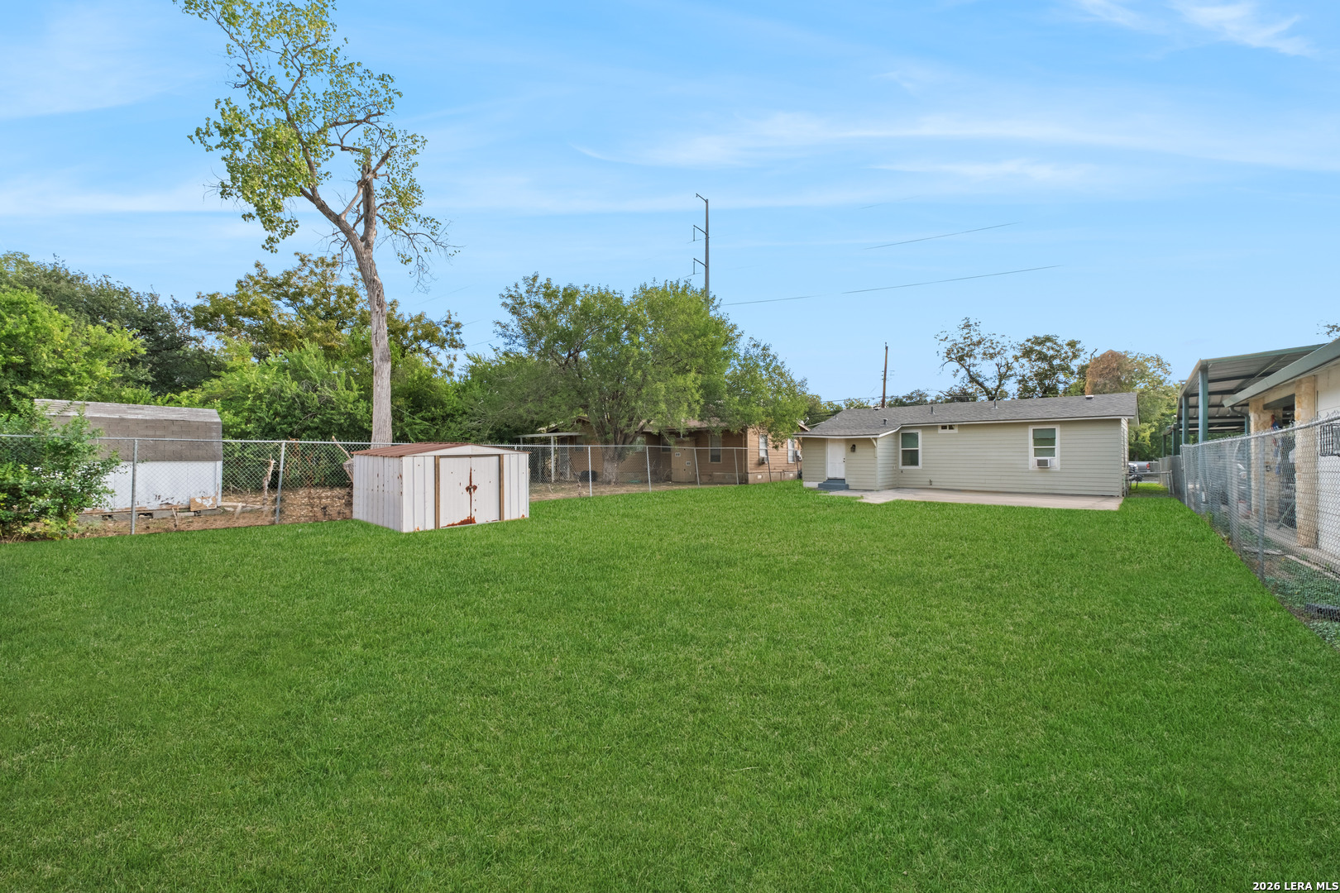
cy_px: 446
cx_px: 670
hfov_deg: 100.4
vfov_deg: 77.3
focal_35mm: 15
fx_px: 558
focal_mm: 10
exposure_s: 1/45
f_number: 10
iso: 400
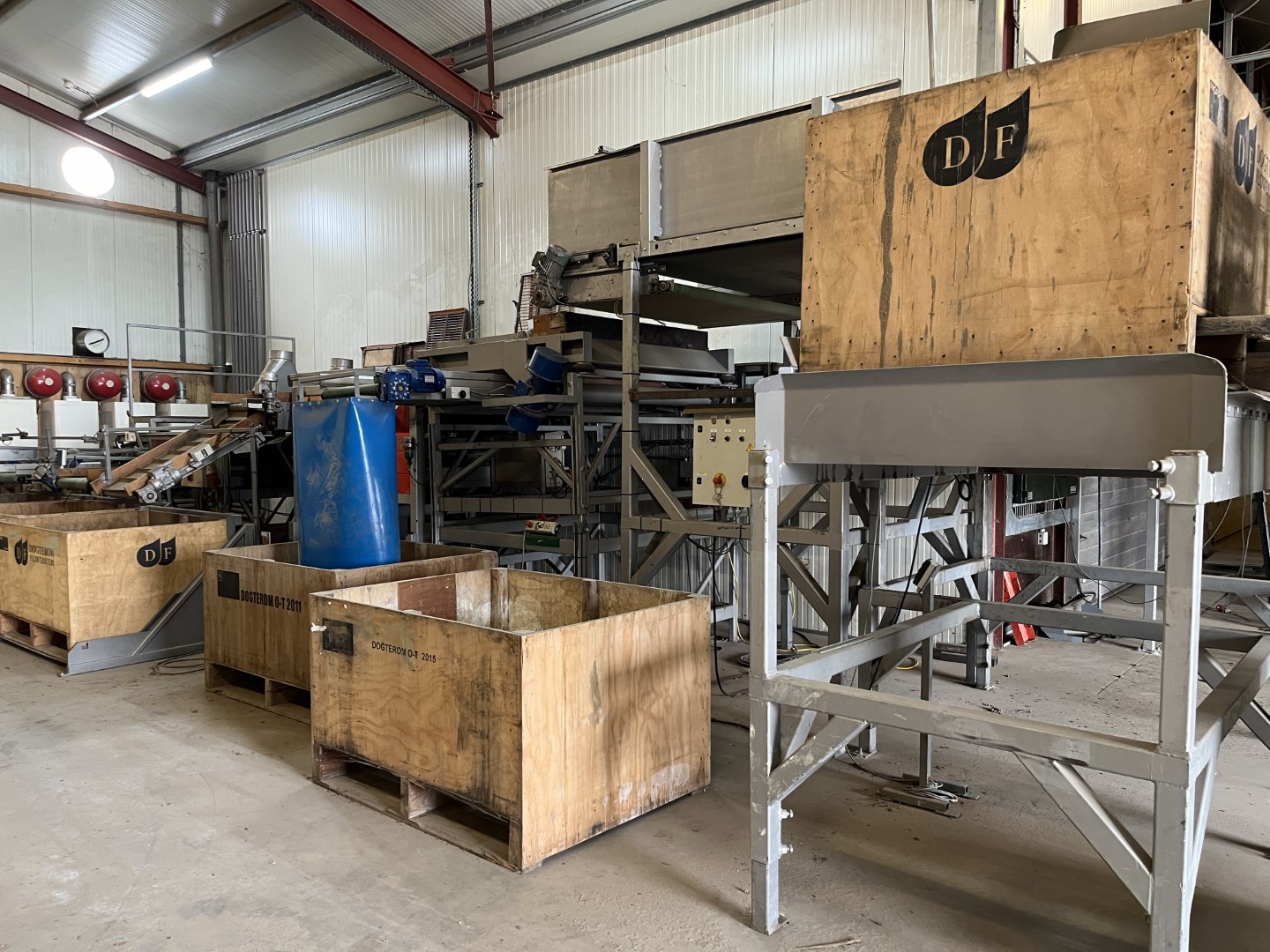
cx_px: 635
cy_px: 476
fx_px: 954
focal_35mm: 26
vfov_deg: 53.1
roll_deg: +0.1
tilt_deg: -3.0
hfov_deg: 67.3
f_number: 1.6
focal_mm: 5.1
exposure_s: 1/50
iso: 160
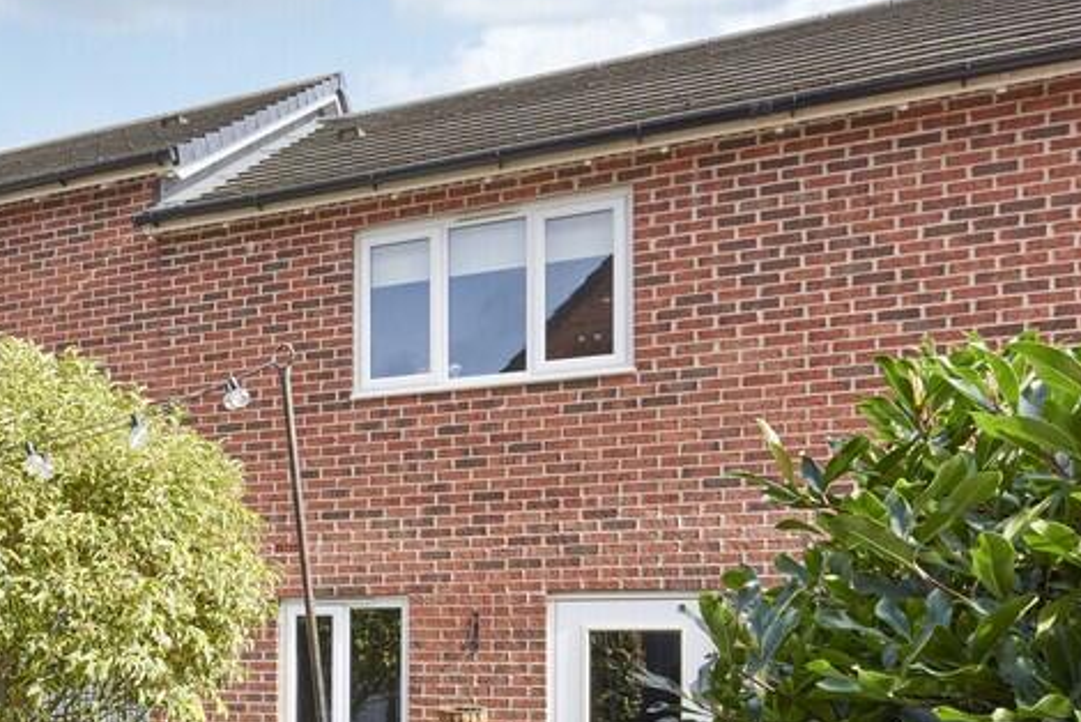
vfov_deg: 34.2
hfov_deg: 46.4
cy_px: 638
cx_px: 94
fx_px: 1112
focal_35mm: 37
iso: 800
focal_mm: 17
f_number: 11
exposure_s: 1/640
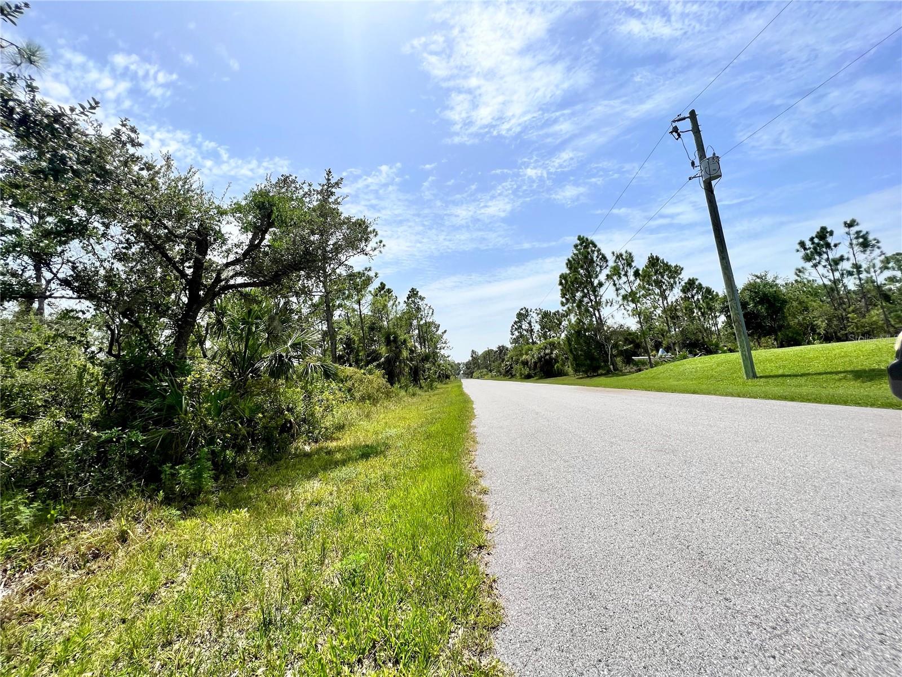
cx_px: 451
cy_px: 338
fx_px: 339
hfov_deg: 106.2
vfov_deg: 89.9
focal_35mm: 13
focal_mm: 1.57
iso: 32
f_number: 1.8
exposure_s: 1/3215
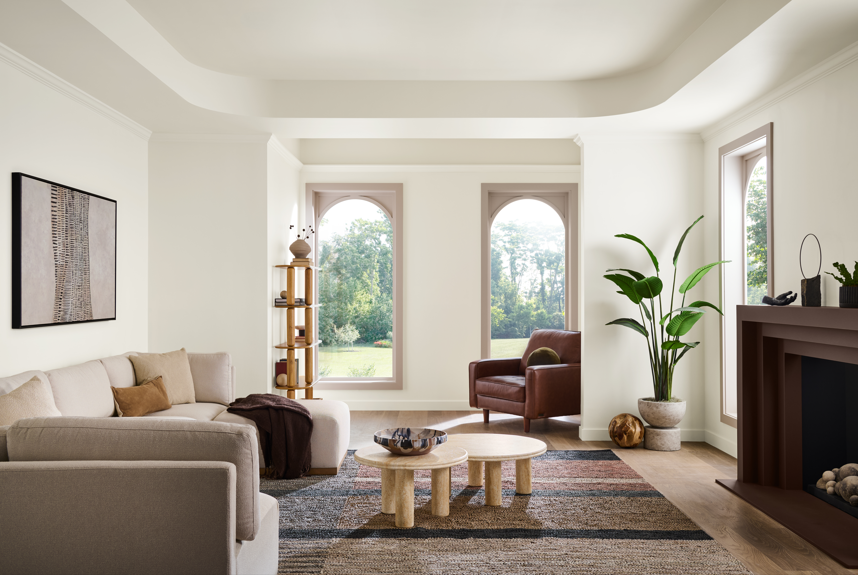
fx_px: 835
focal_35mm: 35
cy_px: 288
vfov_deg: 38.0
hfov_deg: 54.4
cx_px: 429
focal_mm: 35
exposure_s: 1/125
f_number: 8
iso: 100
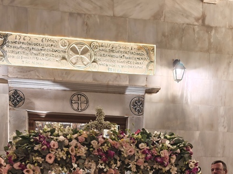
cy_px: 204
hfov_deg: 35.6
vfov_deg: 24.7
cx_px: 121
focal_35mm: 54
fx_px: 363
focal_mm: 8.72
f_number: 1.63
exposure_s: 1/33.3
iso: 2500
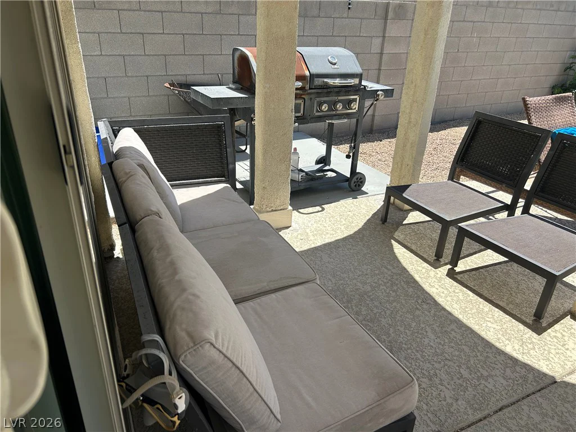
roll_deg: -2.8
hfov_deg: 67.3
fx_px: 433
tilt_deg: -26.3
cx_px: 288
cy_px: 216
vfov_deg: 53.1
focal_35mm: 26
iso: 50
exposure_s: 1/2045
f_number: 1.5
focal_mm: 5.7
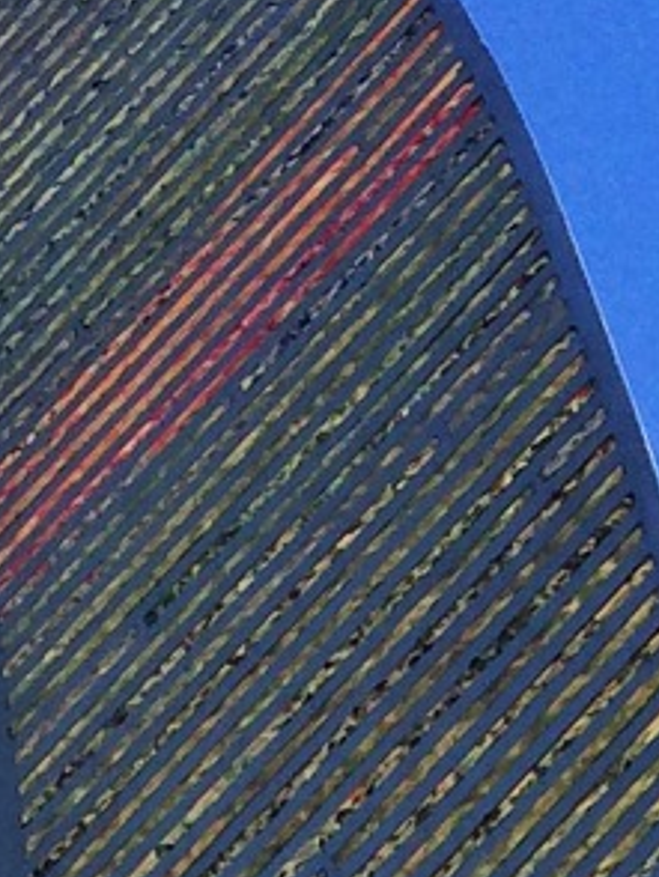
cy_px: 2712
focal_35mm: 202
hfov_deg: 7.4
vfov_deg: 8.2
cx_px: 110
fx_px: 5120
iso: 32
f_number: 2.2
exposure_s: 1/954
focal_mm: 4.15
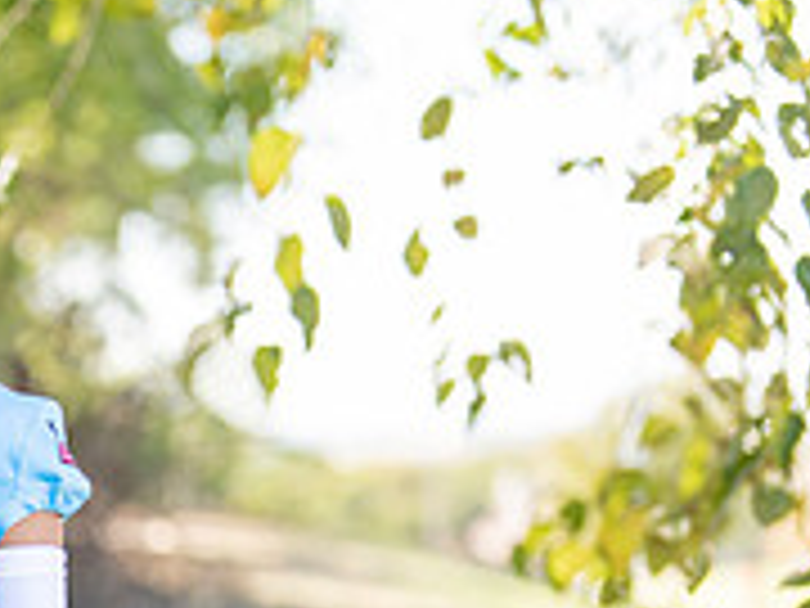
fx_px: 4259
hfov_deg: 10.7
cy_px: 882
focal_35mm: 182
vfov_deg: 8.0
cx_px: -81
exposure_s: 1/1000
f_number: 1.2
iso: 100
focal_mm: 50
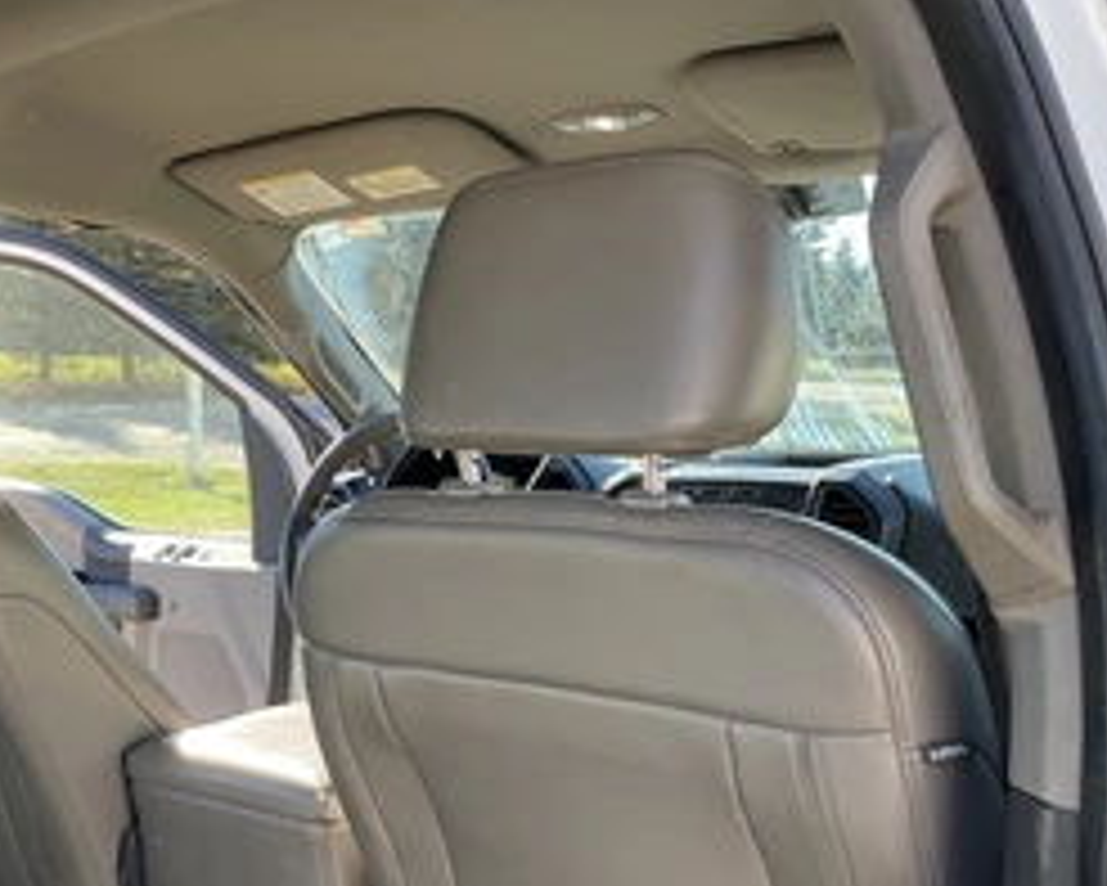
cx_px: 351
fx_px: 1508
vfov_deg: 32.2
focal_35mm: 46
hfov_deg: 39.7
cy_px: 661
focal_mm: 3
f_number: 1.8
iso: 25
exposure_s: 1/132
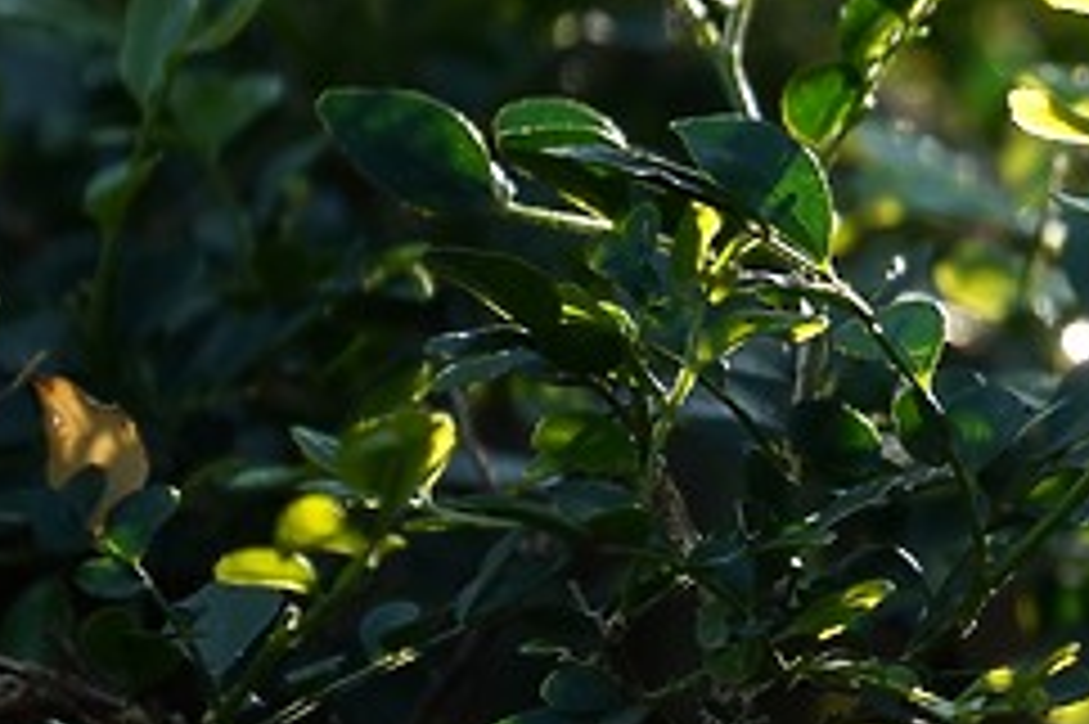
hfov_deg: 2.3
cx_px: 1422
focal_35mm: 894
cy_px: 279
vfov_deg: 1.5
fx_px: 27024
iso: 400
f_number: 5.6
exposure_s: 1/640
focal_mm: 300
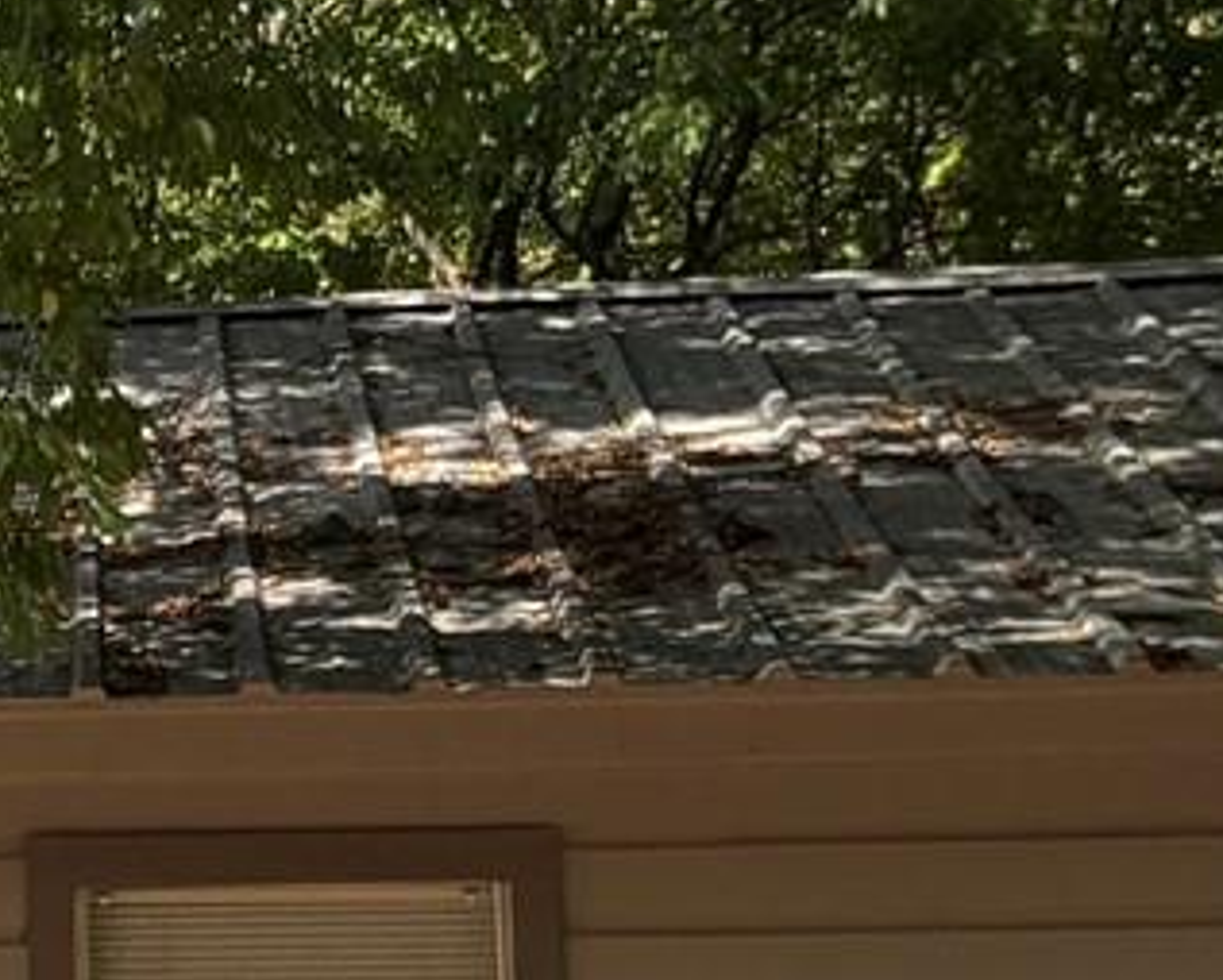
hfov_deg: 10.6
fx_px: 5940
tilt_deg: +6.0
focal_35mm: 164
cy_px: 556
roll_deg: +0.1
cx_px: -1319
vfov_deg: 9.4
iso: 50
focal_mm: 5.96
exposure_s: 1/2639
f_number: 1.6
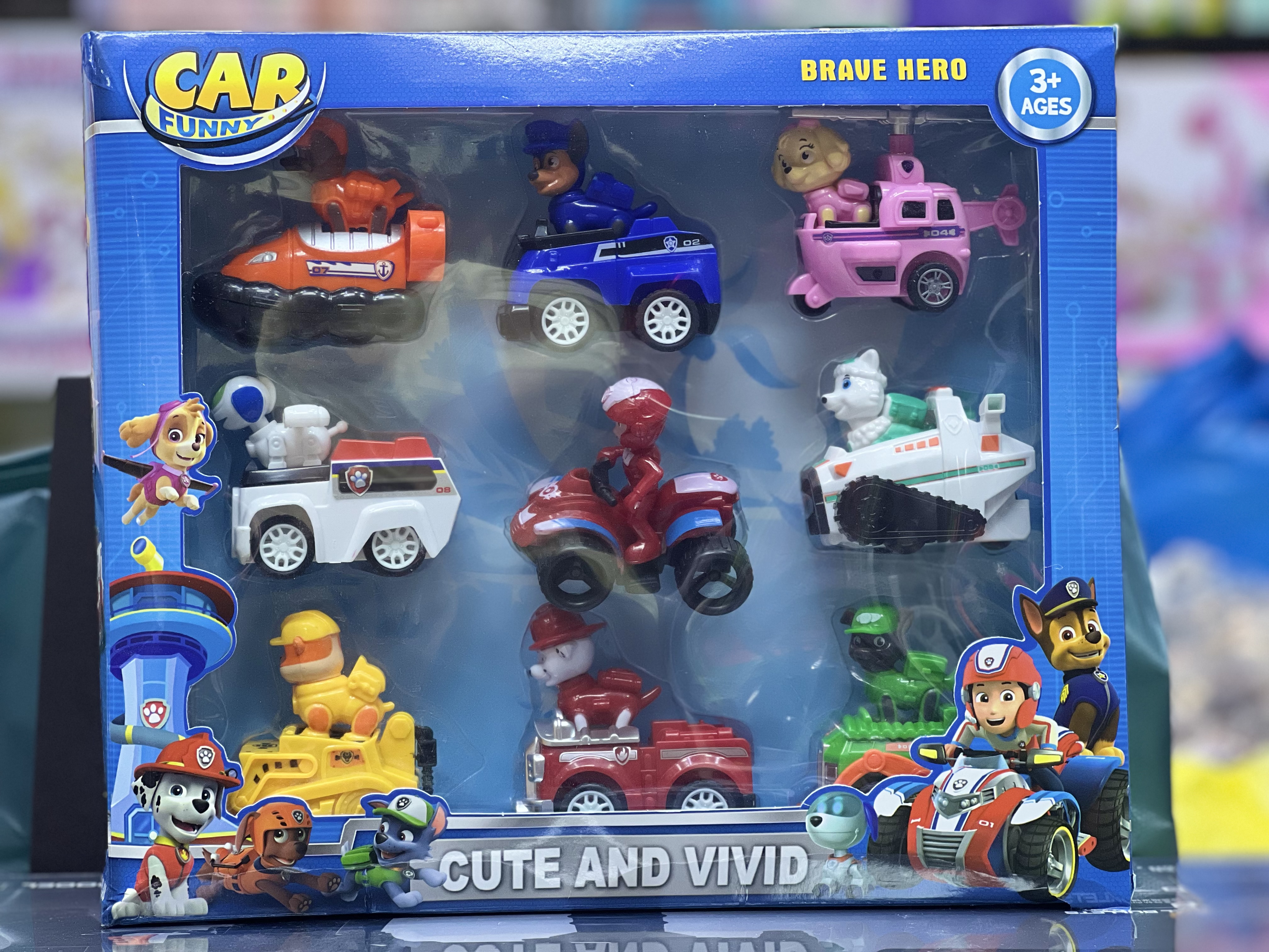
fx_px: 2823
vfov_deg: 19.1
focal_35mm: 77
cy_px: 476
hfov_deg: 25.3
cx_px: 634
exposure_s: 1/100
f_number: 2.8
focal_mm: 9
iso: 200
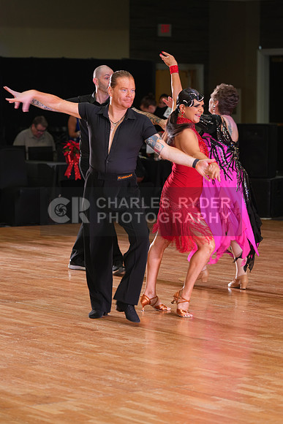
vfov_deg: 16.0
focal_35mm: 128
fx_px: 1508
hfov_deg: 10.7
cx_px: 142
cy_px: 212
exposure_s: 1/60
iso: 640
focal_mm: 128
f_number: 4
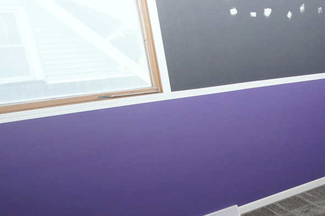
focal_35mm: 41
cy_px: 166
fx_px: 370
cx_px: 339
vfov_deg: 31.9
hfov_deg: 40.3
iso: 400
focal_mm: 10
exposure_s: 1/60
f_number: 4
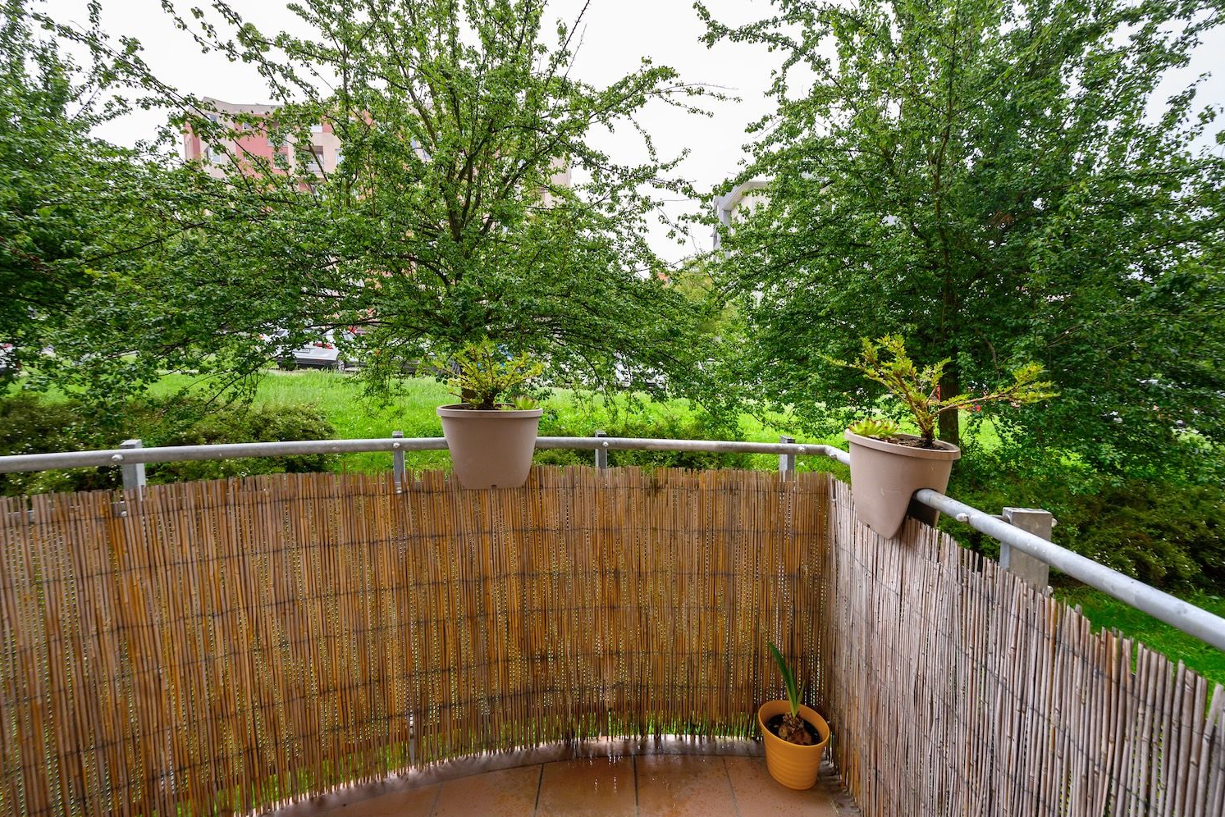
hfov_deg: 100.3
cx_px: 587
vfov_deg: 77.3
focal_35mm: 15
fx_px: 510
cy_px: 425
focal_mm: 14
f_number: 8
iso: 400
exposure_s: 1/13
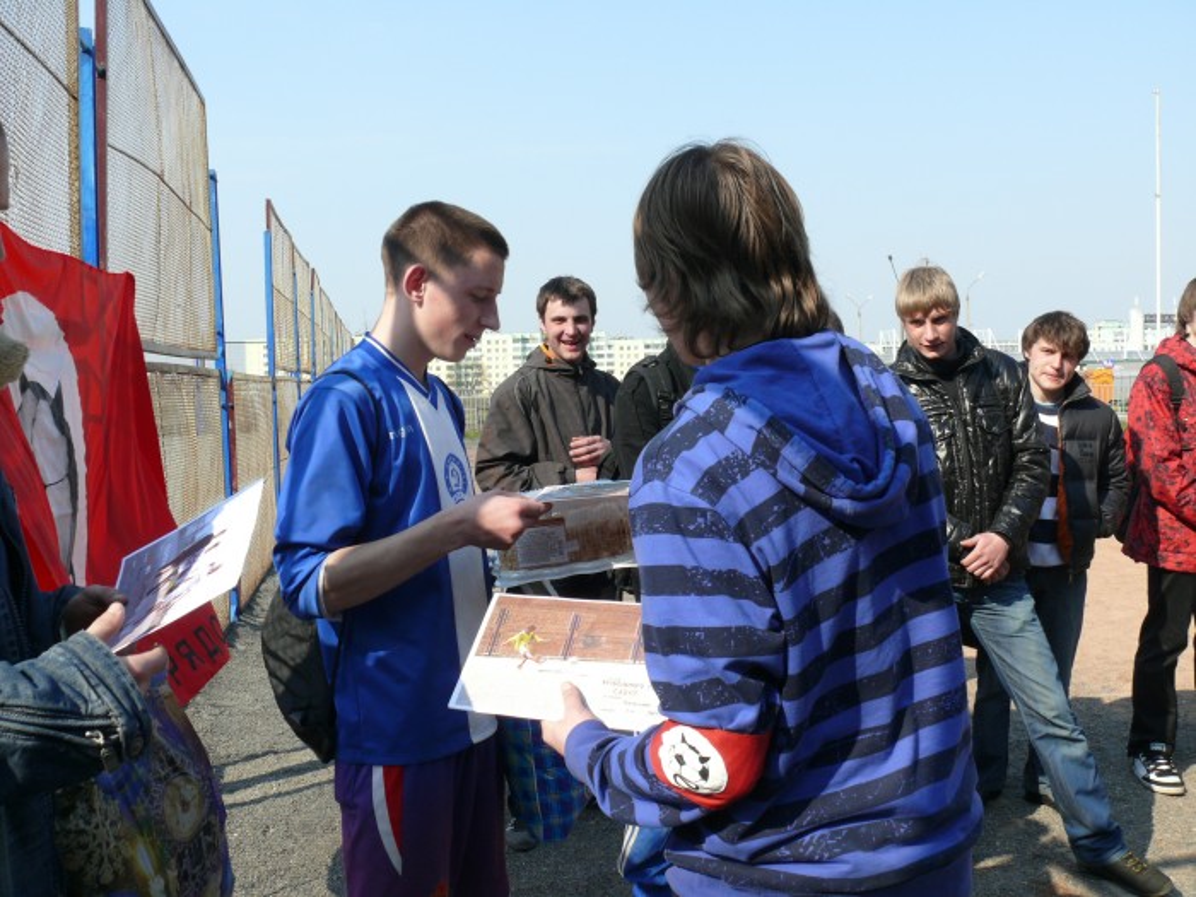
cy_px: 448
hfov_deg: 52.6
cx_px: 598
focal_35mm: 35
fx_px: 1209
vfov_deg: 40.7
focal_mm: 7.4
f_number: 5.6
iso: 100
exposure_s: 1/250
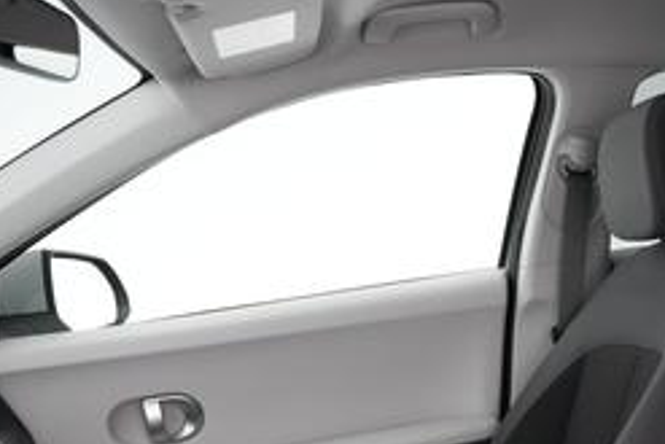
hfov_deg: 38.9
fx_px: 813
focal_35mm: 44
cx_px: 678
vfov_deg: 28.6
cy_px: 444
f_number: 2.8
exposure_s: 1/250
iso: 6400
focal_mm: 17
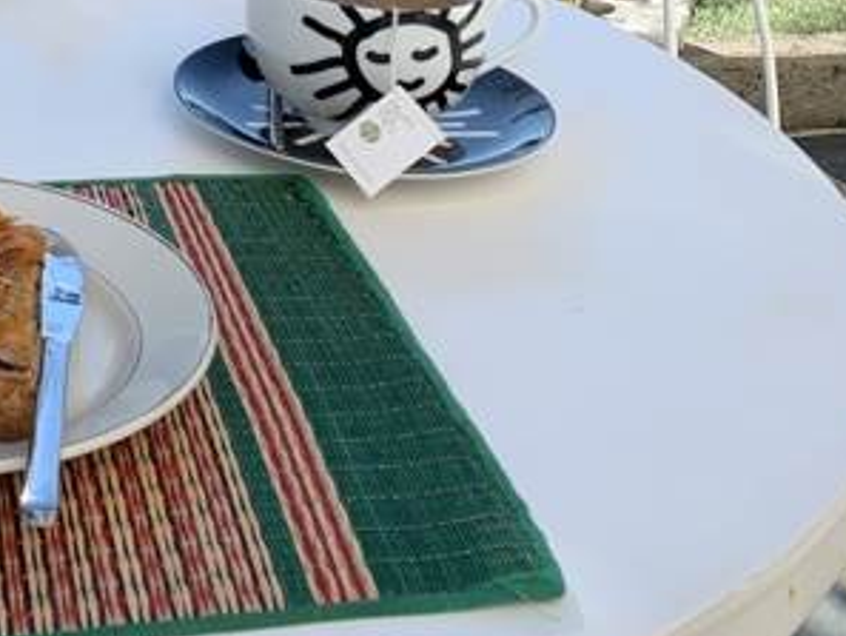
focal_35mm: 70
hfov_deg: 26.1
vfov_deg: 19.6
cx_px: -31
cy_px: -151
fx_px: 1711
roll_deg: -2.2
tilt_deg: -14.0
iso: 25
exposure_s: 1/1176
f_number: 1.8
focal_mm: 4.25
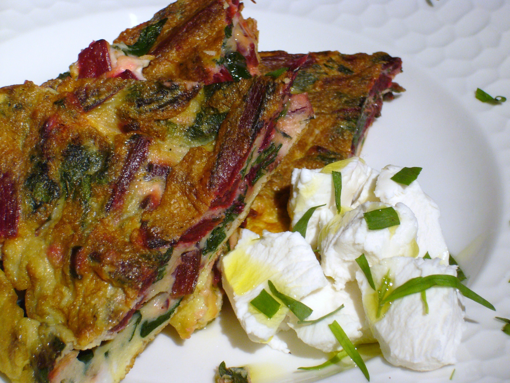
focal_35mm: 105
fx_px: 1547
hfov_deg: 18.7
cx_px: 255
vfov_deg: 14.1
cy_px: 192
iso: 160
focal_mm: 17.4
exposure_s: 1/15
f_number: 5
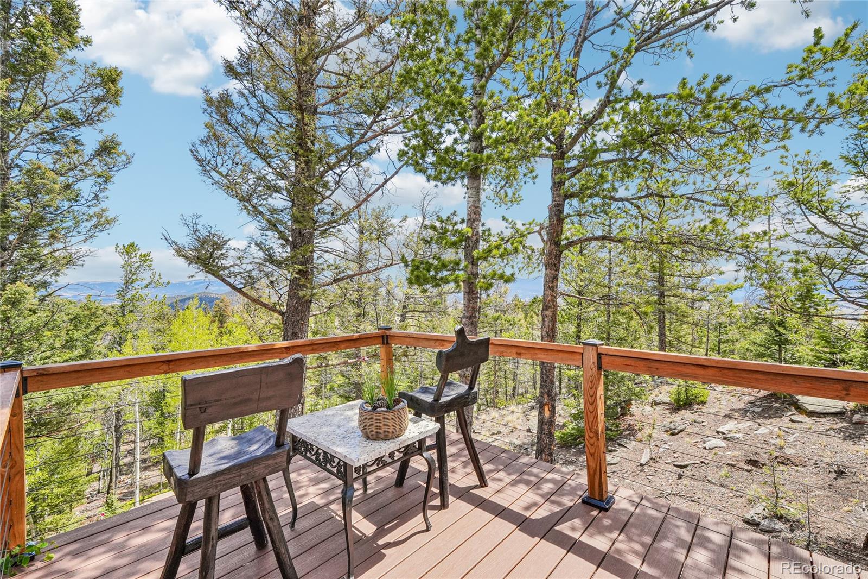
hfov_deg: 100.4
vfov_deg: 77.3
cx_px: 434
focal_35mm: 15
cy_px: 290
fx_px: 362
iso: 800
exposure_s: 1/800
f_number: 8
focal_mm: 10
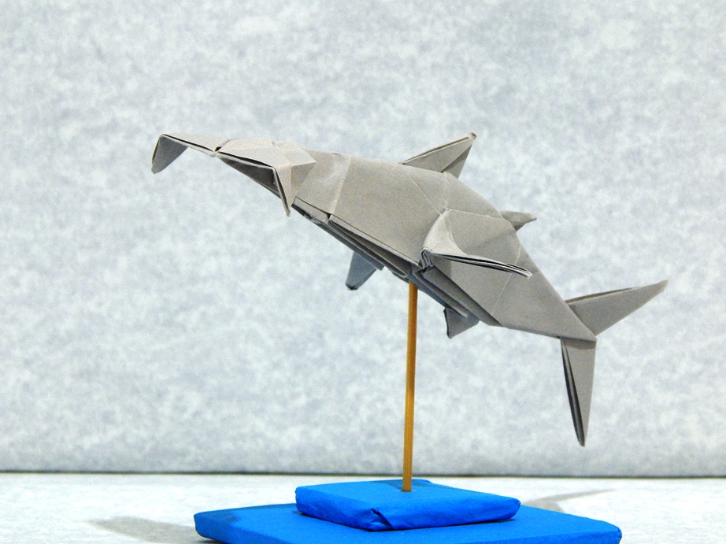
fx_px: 1971
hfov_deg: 20.9
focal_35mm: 94
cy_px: 272
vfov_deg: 15.7
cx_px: 363
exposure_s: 1/15
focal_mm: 16.6
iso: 560
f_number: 4.4
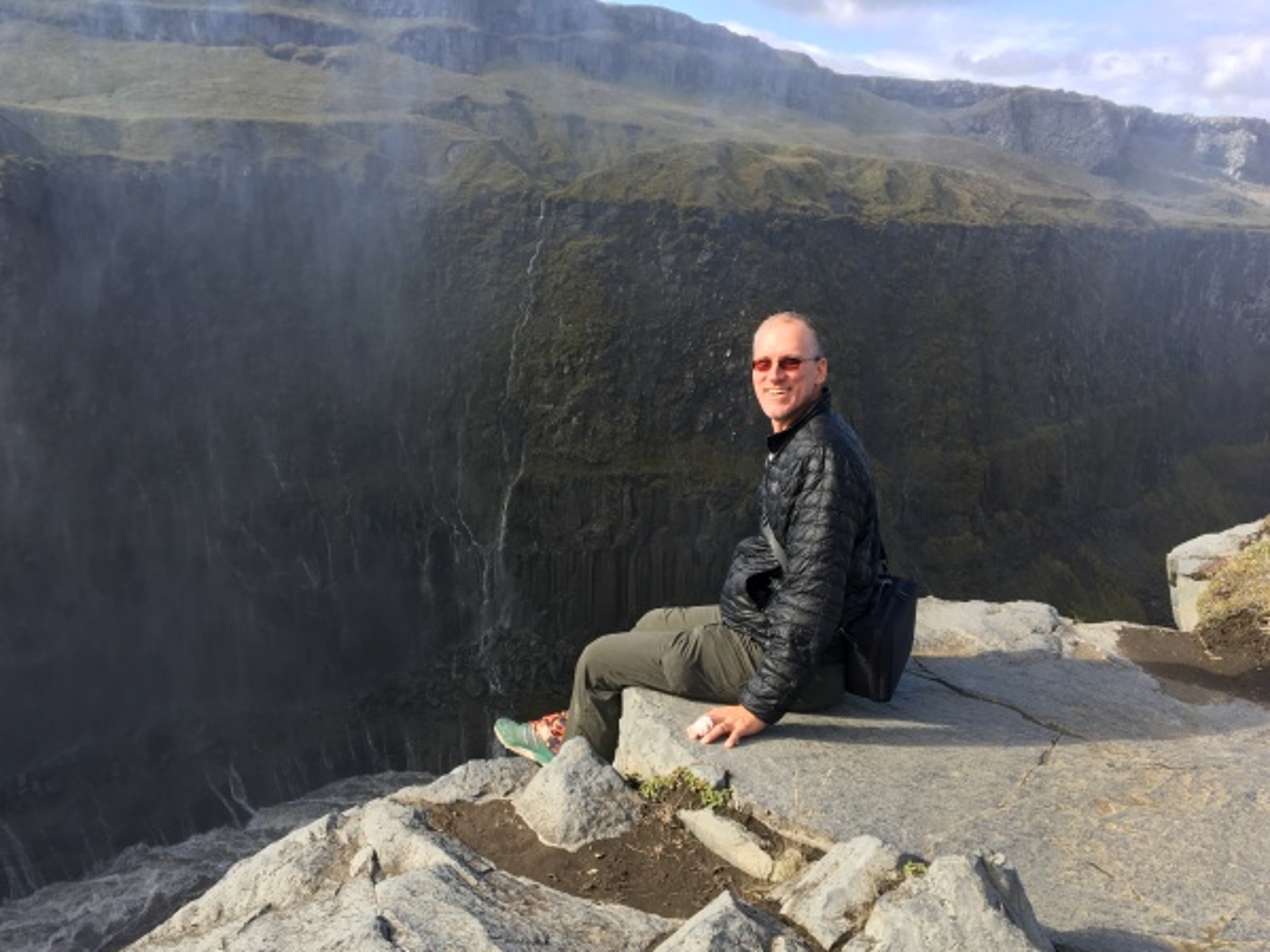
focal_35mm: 31
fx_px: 1137
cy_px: 500
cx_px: 628
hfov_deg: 58.4
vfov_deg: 45.4
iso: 25
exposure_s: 1/411
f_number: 2.2
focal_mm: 4.15
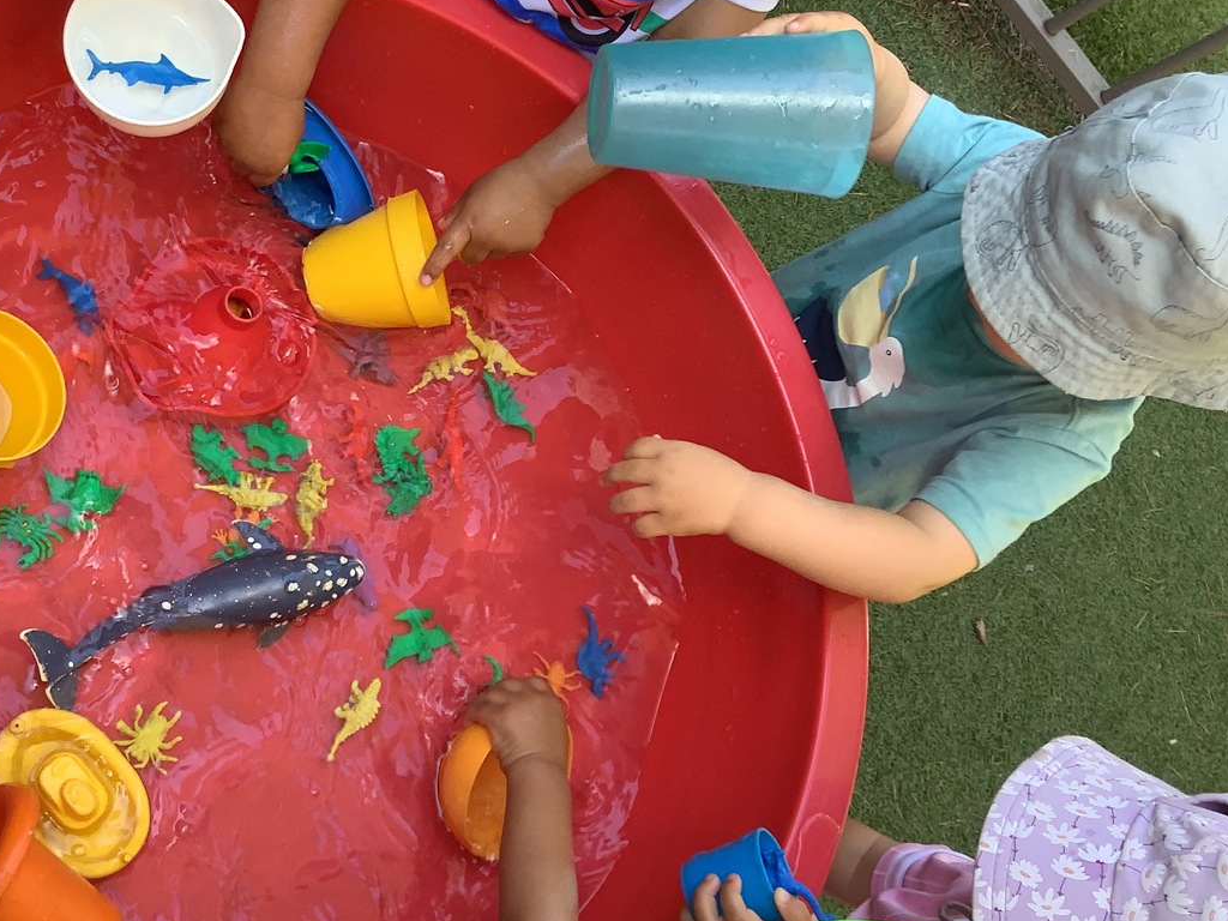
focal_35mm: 46
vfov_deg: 31.5
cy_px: 425
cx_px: 416
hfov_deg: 40.8
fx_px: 1632
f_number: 2.4
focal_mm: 3.3
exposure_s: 1/100
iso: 50
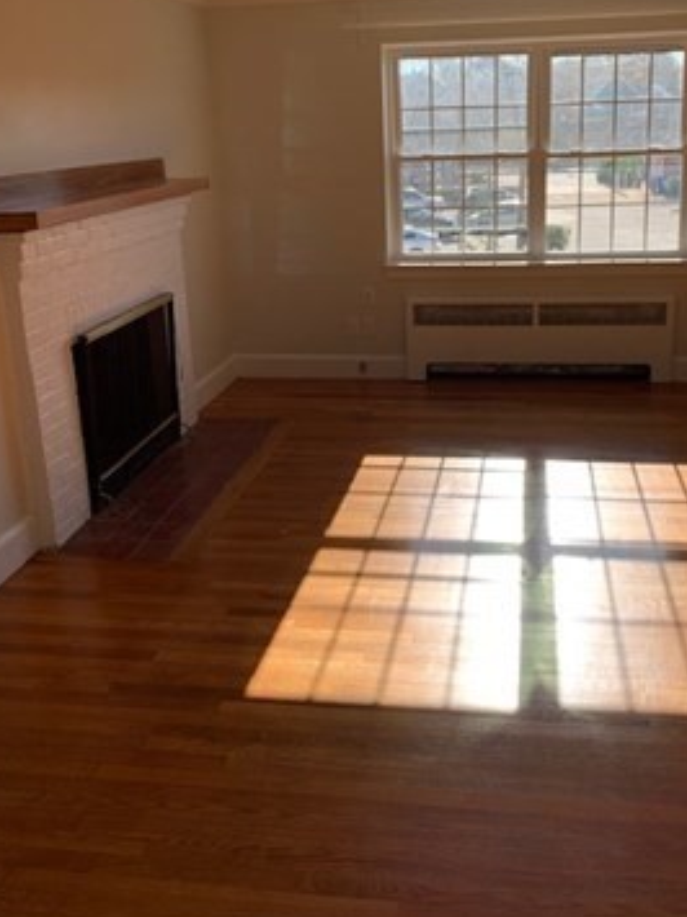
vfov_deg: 55.0
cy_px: 377
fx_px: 874
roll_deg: +1.8
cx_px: 400
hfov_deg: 42.8
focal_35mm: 33
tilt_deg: -14.3
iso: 25
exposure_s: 1/497
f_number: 1.8
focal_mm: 4.25
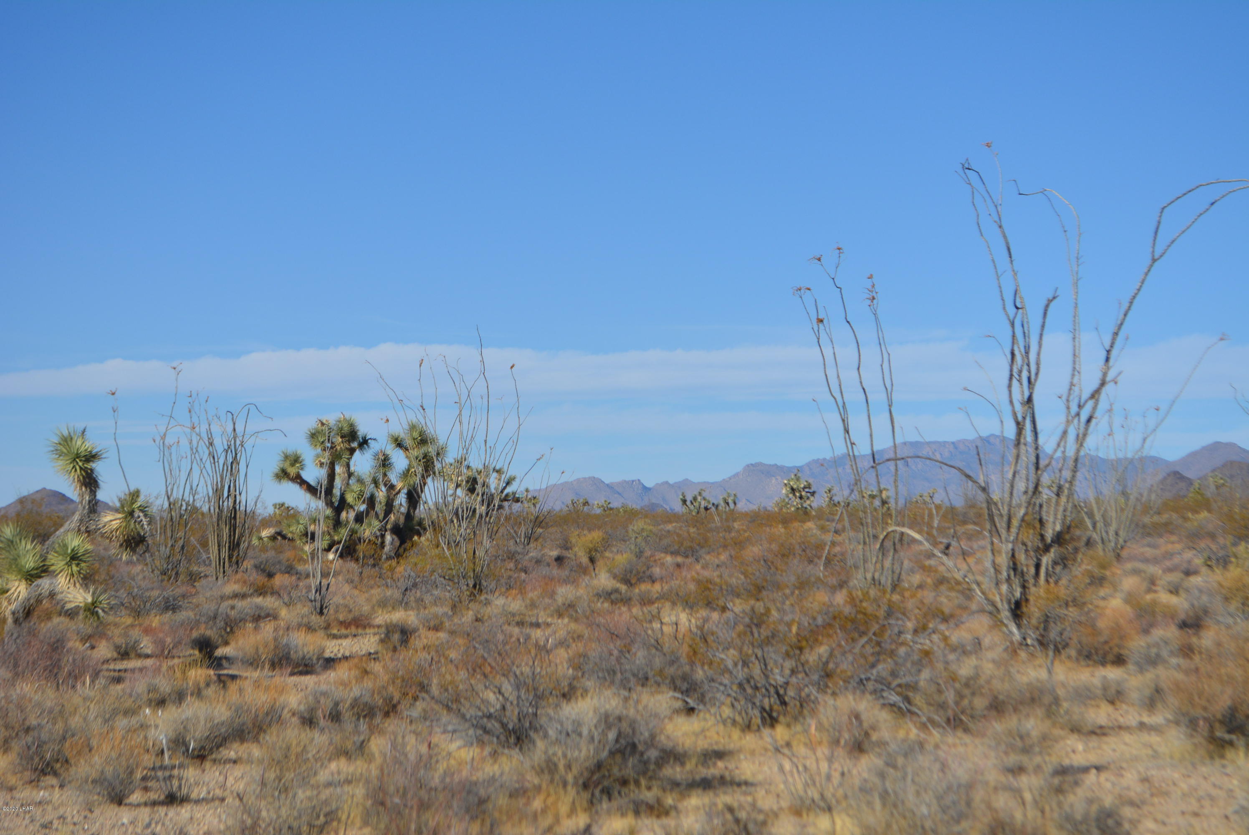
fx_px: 2864
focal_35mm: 82
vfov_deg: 16.6
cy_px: 418
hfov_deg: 24.6
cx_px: 624
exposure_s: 1/2000
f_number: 7.1
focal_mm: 55
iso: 400
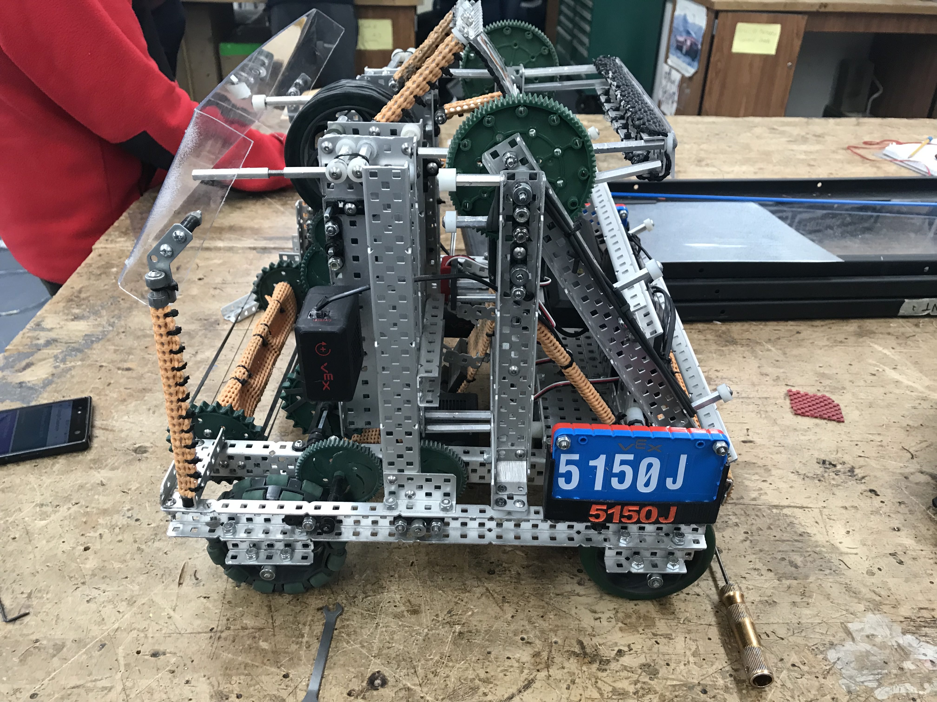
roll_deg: -2.2
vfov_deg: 49.7
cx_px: 468
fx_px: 758
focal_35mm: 28
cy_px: 351
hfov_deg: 63.4
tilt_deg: -32.0
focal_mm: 3.99
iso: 40
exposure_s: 1/20
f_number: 1.8
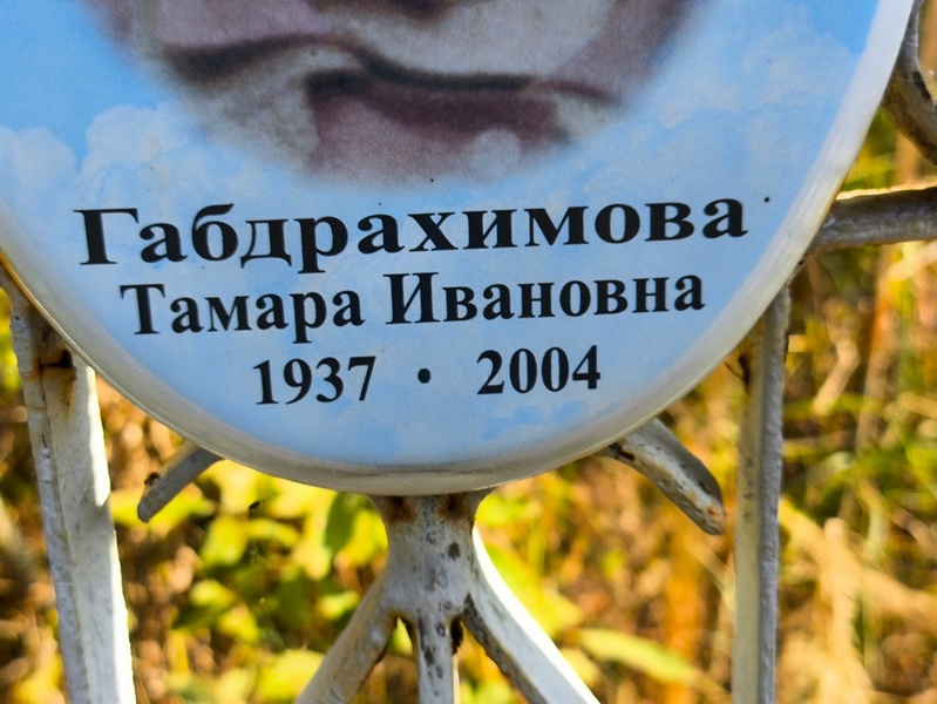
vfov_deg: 29.1
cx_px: 468
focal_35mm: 50
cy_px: 352
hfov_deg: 38.2
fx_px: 1354
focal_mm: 4.71
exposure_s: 1/382
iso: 50
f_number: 1.7
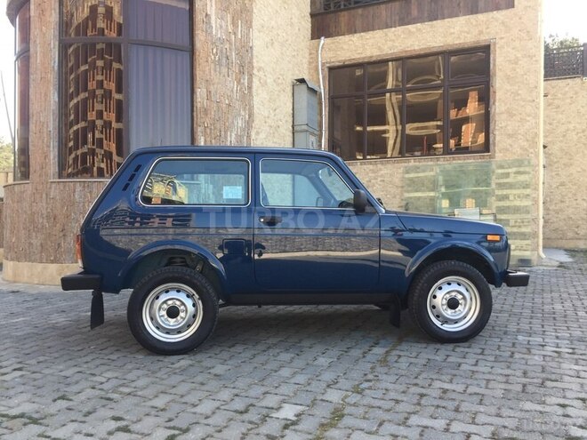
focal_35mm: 29
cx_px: 294
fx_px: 492
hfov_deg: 61.7
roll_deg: -0.6
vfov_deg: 48.2
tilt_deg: -1.7
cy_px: 220
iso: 32
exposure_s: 1/241
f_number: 2.2
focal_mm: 4.15
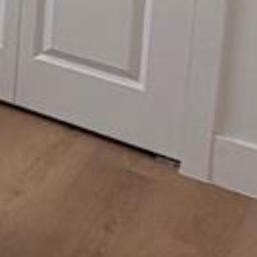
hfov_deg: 11.0
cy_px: -242
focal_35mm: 111
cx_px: -487
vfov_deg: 13.6
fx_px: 932
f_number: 2.2
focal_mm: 2.22
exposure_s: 1/121
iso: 160
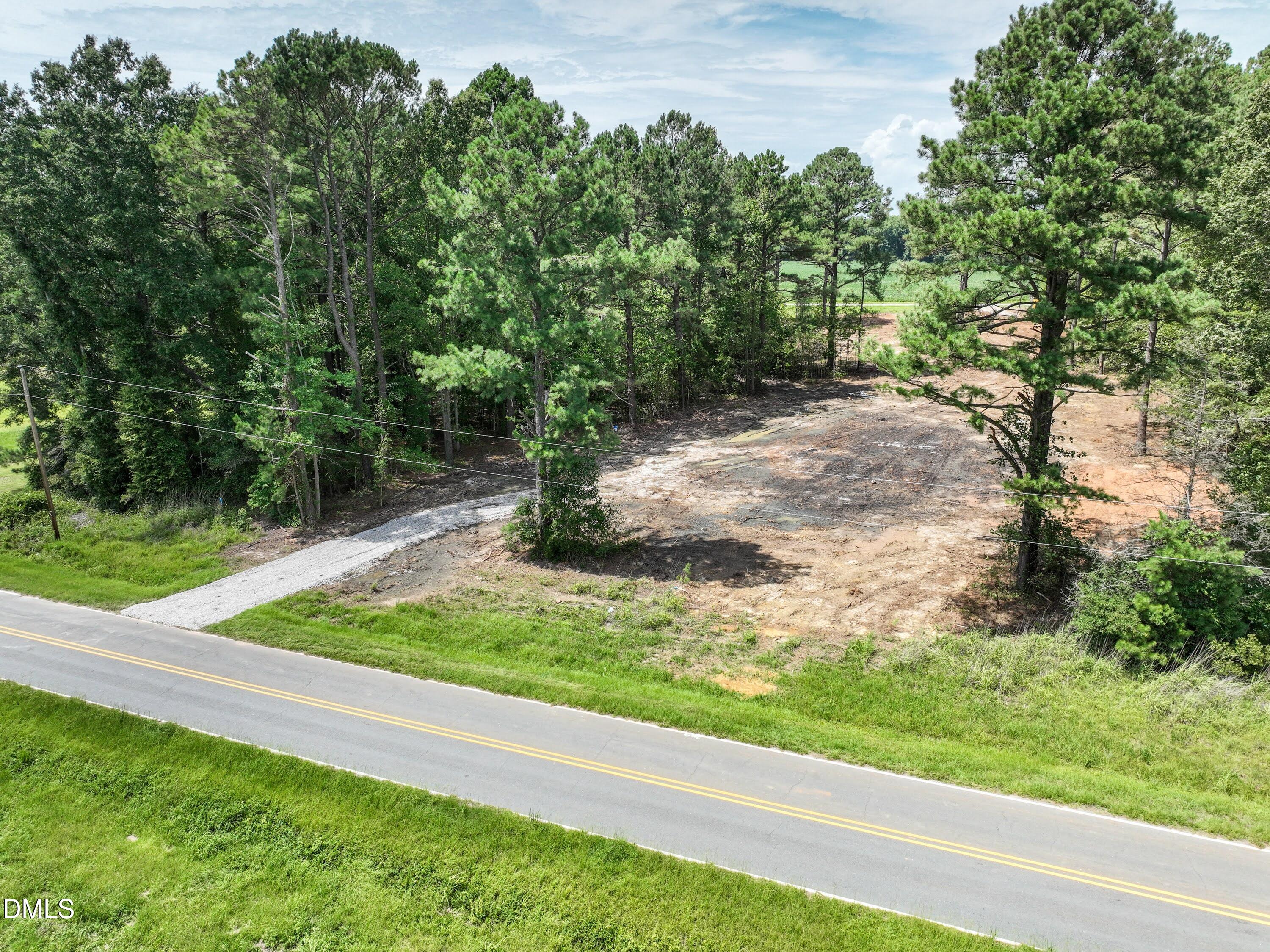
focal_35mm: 24
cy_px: 476
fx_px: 880
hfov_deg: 71.6
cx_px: 635
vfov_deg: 56.8
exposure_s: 1/2000
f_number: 2.8
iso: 100
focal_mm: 12.29
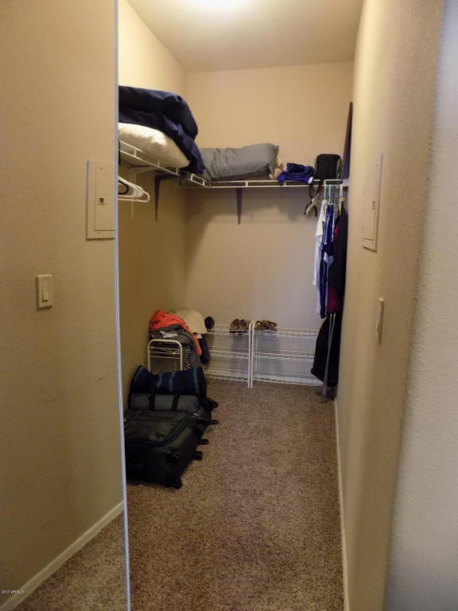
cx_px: 229
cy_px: 306
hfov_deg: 58.9
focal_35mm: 23
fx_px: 406
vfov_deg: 73.9
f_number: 3.1
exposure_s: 1/13
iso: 400
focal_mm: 4
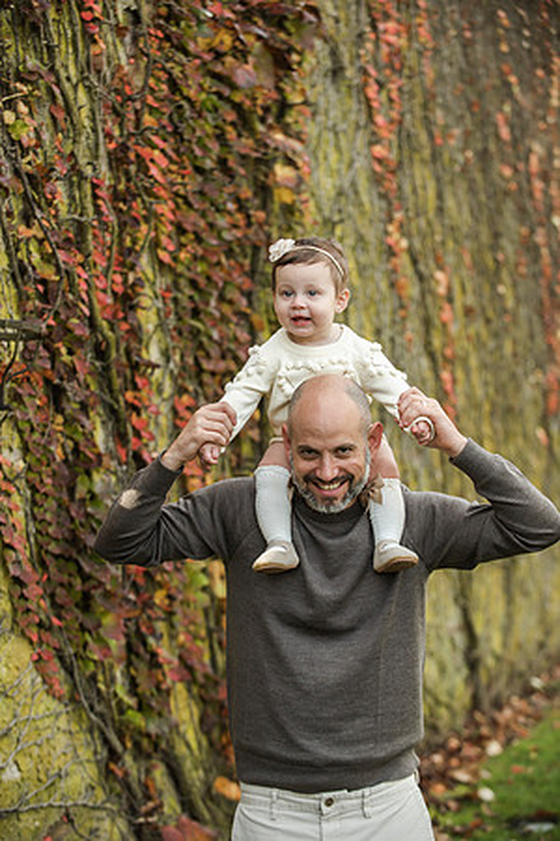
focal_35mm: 90
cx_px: 280
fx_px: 2100
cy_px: 420
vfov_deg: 22.6
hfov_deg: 15.2
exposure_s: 1/640
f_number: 4
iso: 800
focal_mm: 90
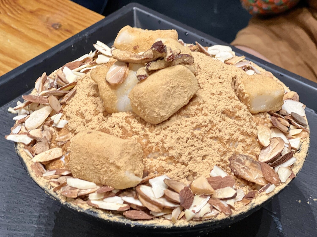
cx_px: 158
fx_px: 705
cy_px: 118
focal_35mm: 77
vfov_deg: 19.1
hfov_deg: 25.3
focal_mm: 9
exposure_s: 1/40
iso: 100
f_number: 2.8
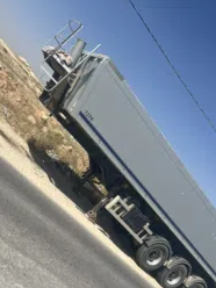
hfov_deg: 34.3
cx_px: 127
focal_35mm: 42
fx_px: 349
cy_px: 150
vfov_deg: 44.8
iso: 50
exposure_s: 1/6211
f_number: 1.5
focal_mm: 5.7
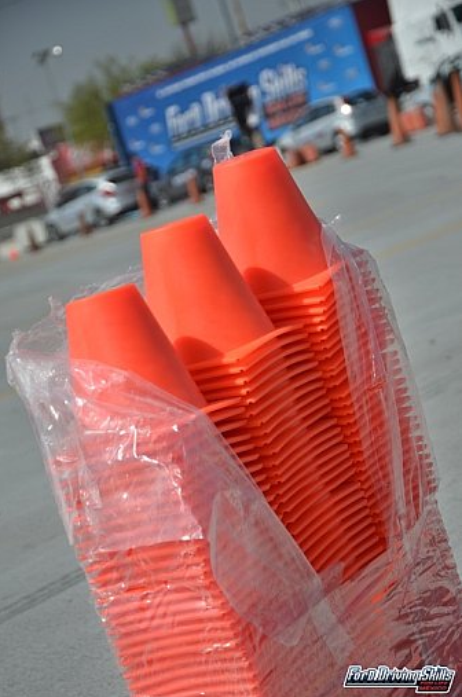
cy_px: 349
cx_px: 230
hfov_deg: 13.6
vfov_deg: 20.4
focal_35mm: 100
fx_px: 1933
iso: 160
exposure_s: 1/640
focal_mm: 66
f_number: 5.6
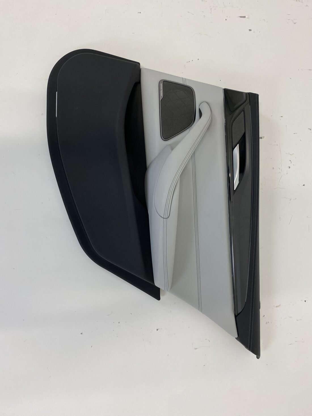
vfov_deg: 67.3
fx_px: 313
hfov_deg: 53.1
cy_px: 208
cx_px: 156
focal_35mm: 26
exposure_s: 1/100
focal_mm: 4.25
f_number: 1.8
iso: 100
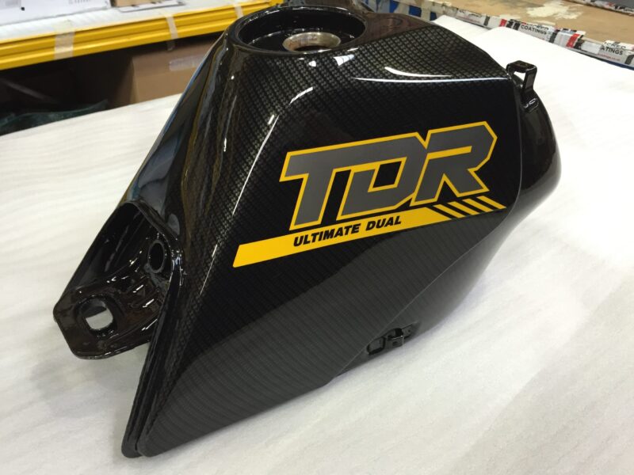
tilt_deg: -36.7
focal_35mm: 29
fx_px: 531
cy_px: 238
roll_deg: -2.9
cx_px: 317
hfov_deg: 61.7
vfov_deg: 48.2
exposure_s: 1/30
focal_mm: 4.15
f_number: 2.2
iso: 80
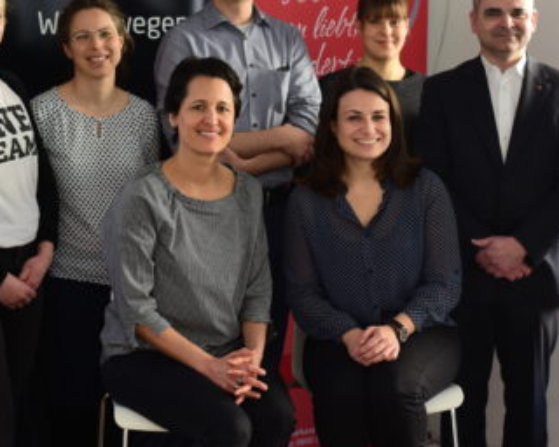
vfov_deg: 18.1
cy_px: 226
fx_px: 1406
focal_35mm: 85
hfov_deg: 22.4
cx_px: 349
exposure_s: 1/100
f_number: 4
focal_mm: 50
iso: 1250
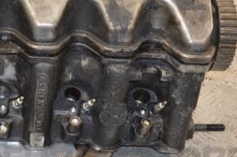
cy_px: 36
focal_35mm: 114
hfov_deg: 17.4
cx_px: -14
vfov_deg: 11.9
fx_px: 750
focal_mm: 32
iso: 800
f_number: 5.6
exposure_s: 1/200
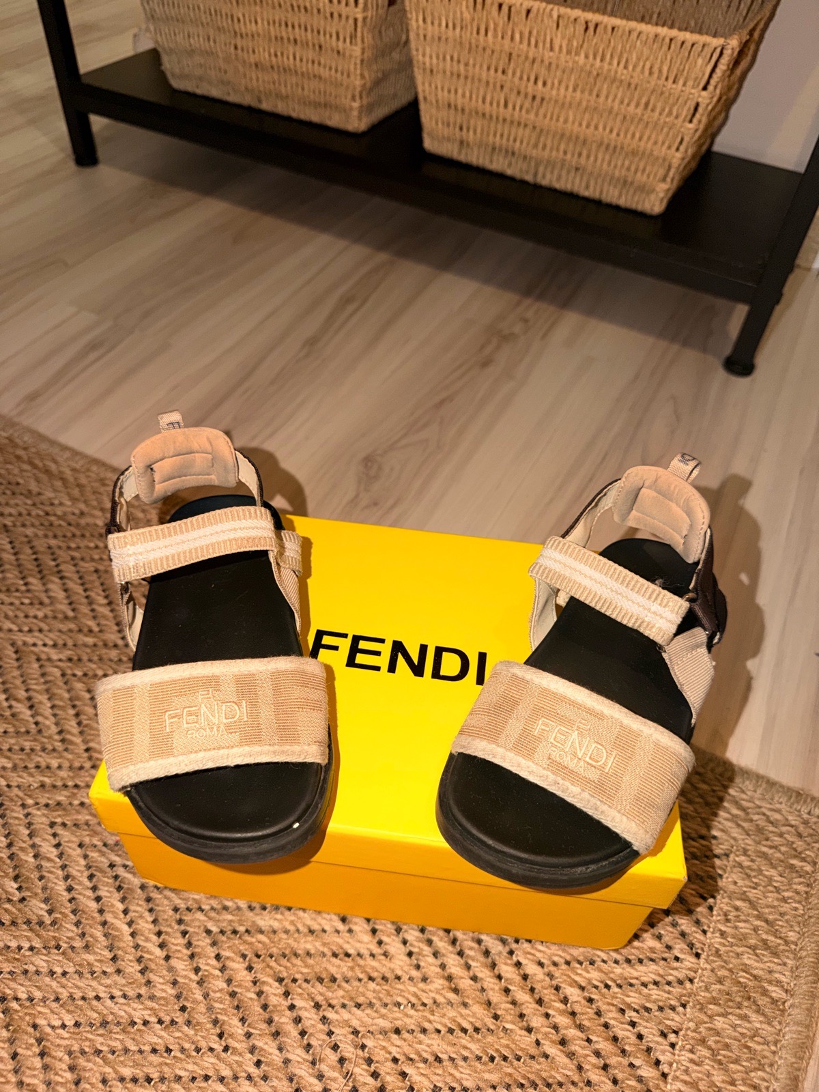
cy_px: 546
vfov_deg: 71.6
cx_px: 410
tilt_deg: -47.1
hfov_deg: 56.8
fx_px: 757
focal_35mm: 24
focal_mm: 6.76
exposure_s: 1/24
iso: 64
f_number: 1.78
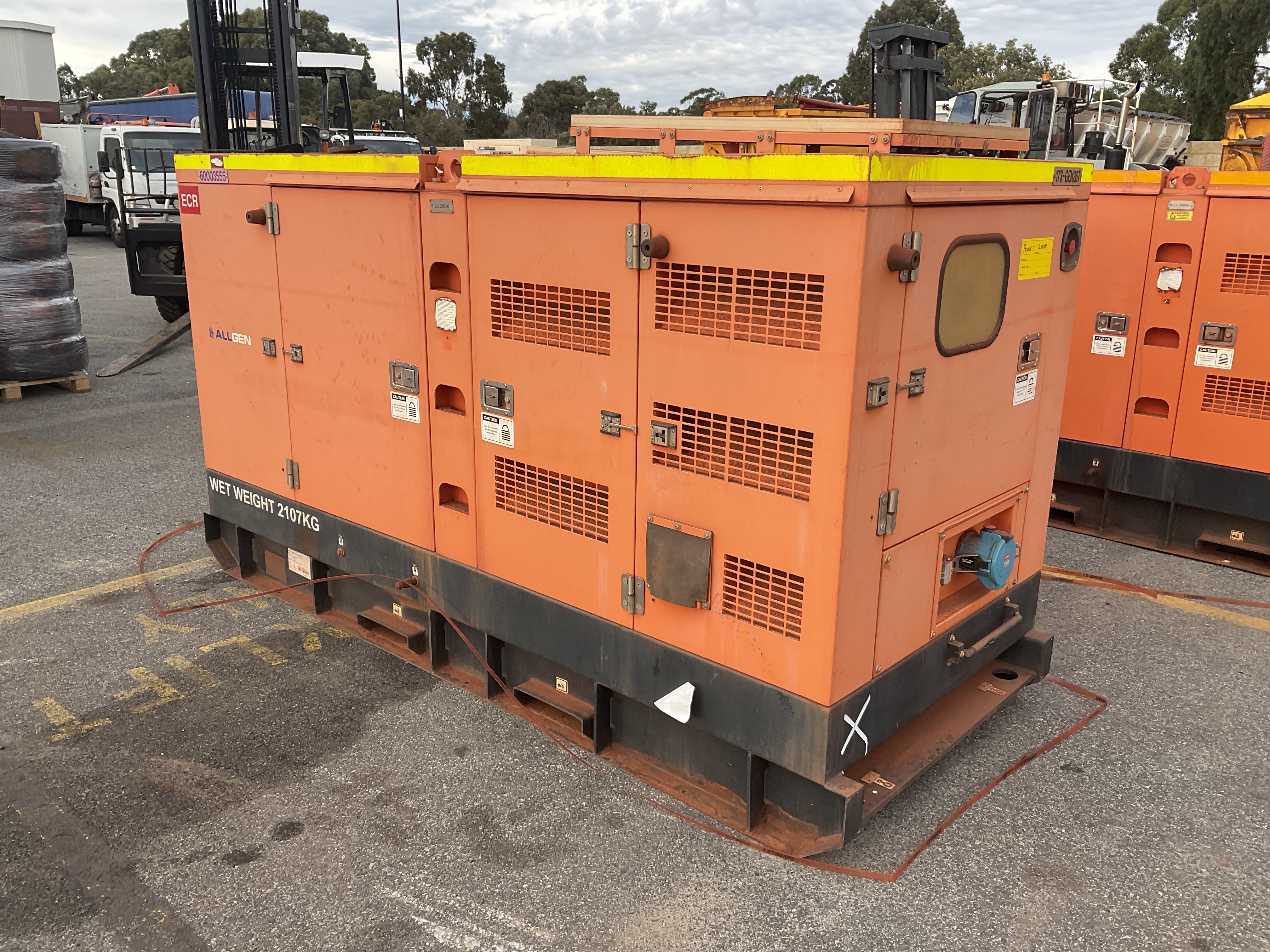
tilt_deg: -12.0
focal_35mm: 29
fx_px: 1064
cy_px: 476
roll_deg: +0.5
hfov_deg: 61.7
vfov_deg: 48.2
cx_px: 635
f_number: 1.8
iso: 16
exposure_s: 1/344
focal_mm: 3
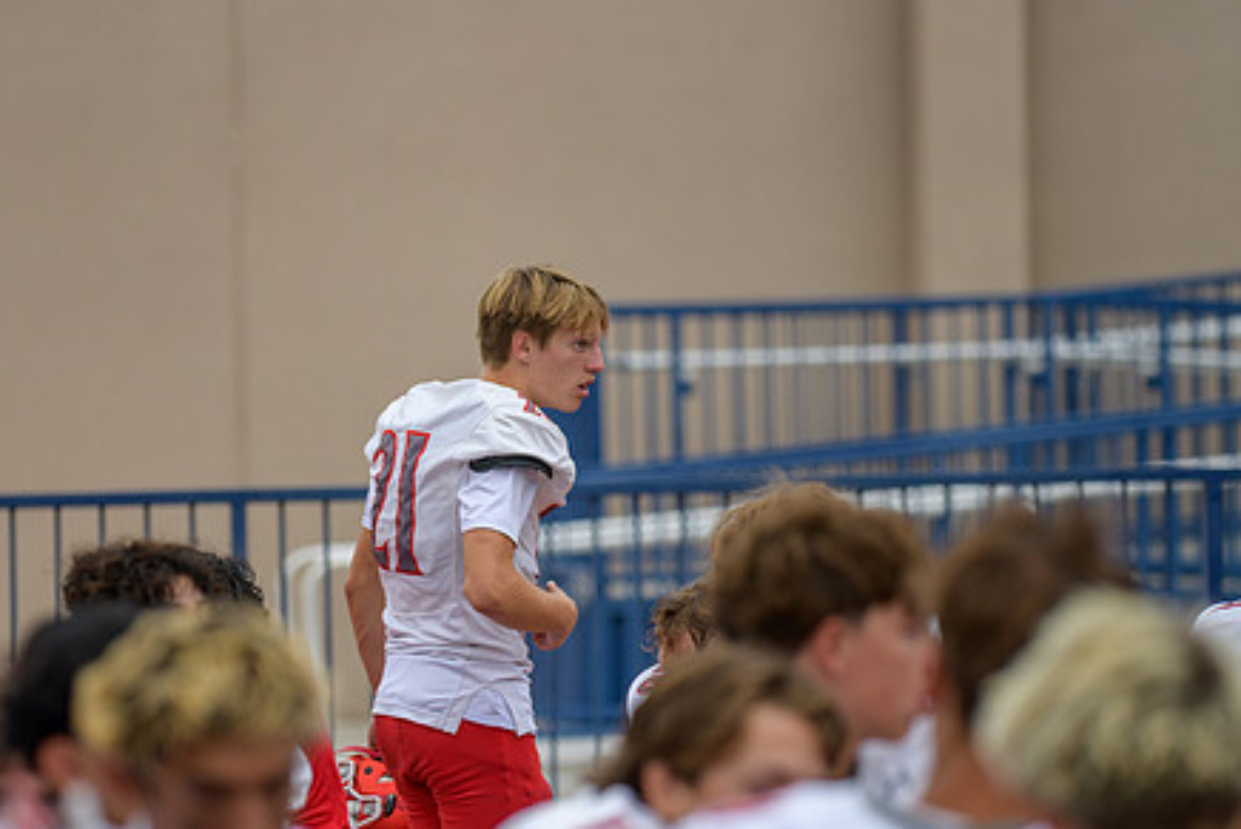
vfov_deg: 6.1
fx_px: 7793
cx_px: 498
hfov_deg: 9.1
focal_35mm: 226
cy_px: 514
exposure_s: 1/500
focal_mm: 170
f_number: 2.8
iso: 160
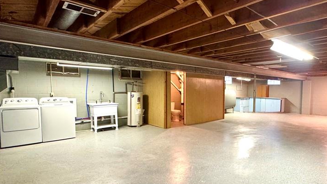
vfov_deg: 51.4
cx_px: 212
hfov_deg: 79.1
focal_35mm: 22
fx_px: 191
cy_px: 101
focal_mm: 2.22
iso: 500
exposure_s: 1/60
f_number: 2.2
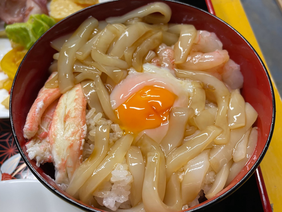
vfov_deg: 53.0
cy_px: 106
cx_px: 141
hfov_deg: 67.3
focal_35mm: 26
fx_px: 212
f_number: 1.6
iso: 64
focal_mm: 4.2
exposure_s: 1/60
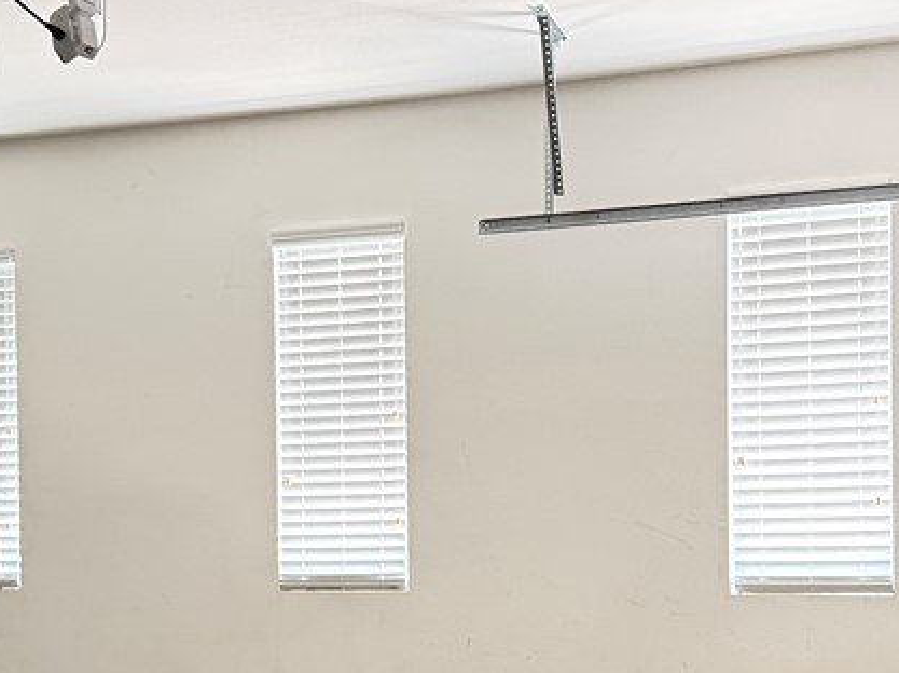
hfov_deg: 32.7
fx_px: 1531
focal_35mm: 59
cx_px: 438
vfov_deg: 24.5
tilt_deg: +0.4
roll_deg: +0.4
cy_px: 507
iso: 800
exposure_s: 1/30
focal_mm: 6.76
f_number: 1.78
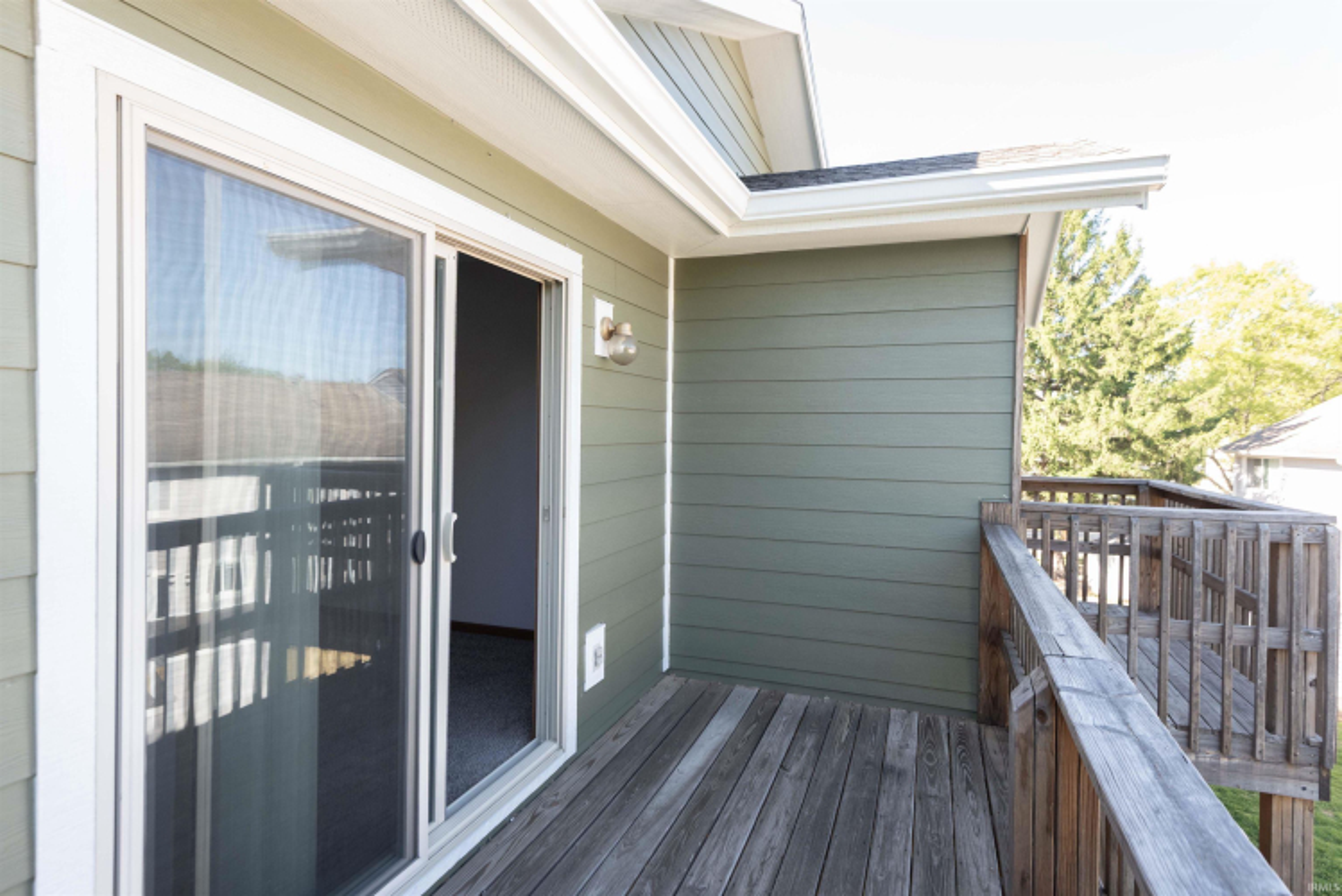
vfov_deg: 64.6
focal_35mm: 19
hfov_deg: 86.9
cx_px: 671
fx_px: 709
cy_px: 448
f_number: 5.6
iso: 1000
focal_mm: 19
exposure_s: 1/250
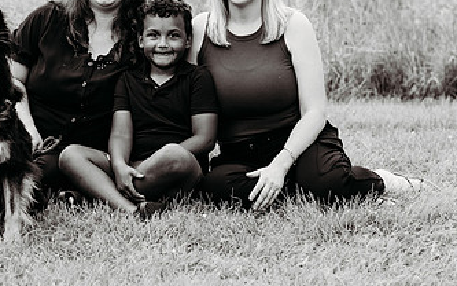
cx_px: 161
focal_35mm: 103
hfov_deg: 20.1
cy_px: 50
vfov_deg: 12.6
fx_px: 1283
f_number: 2.8
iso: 400
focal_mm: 58
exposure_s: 1/250
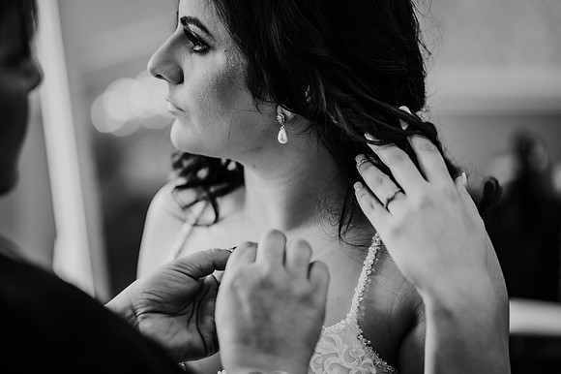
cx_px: 280
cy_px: 187
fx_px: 1324
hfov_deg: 23.9
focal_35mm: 85
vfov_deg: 16.1
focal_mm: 85
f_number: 1.8
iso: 800
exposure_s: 1/160
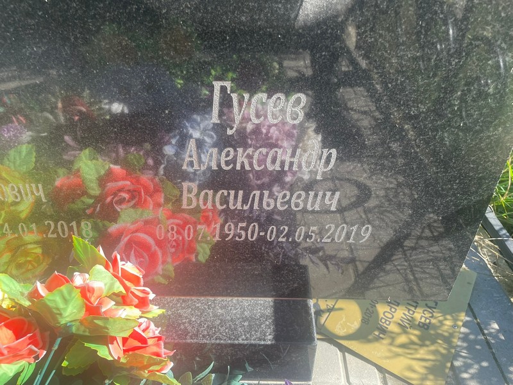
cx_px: 256
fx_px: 385
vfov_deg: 53.1
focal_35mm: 26
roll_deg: +0.5
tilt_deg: -36.5
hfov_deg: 67.3
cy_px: 192
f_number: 1.6
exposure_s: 1/686
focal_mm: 4.2
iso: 32
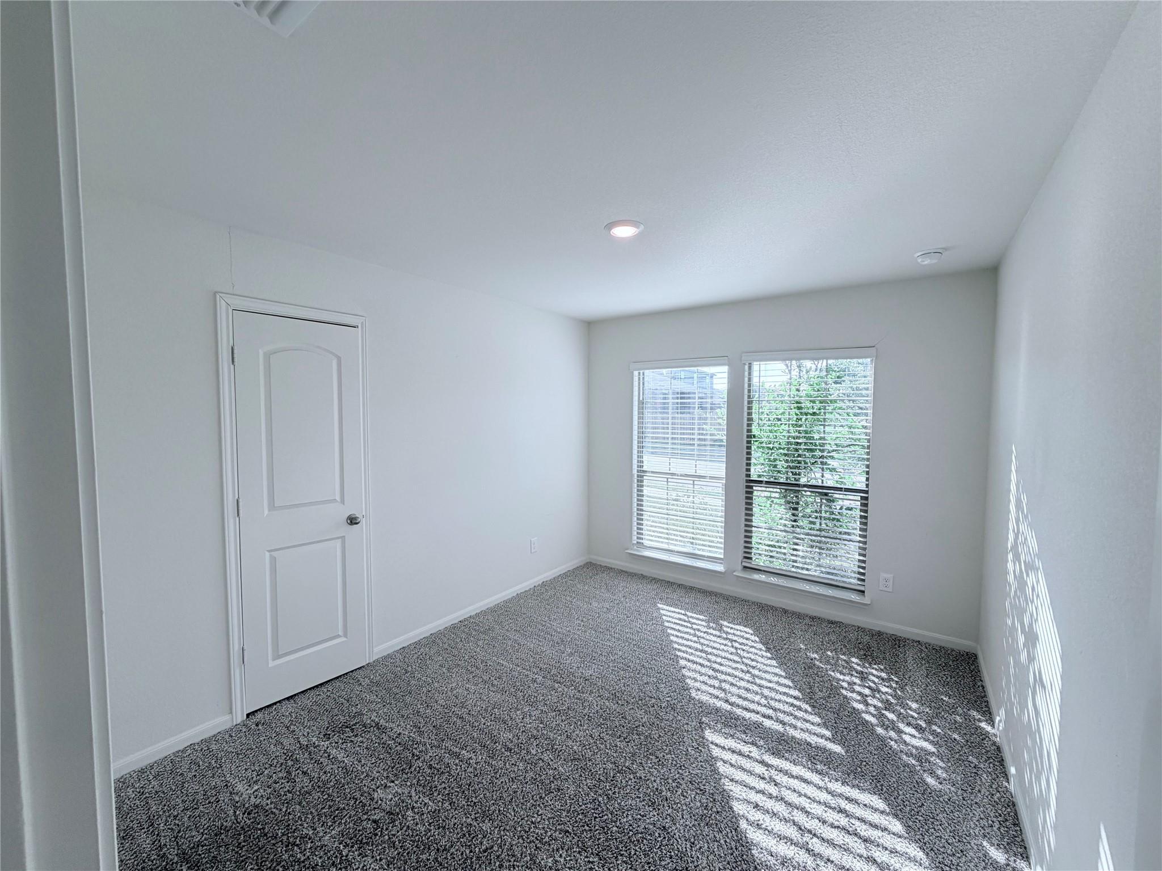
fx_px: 470
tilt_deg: -2.7
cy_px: 436
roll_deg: +0.6
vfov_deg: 85.7
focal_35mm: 14
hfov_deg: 102.1
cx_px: 581
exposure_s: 1/175
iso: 50
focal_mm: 2.22
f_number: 2.2
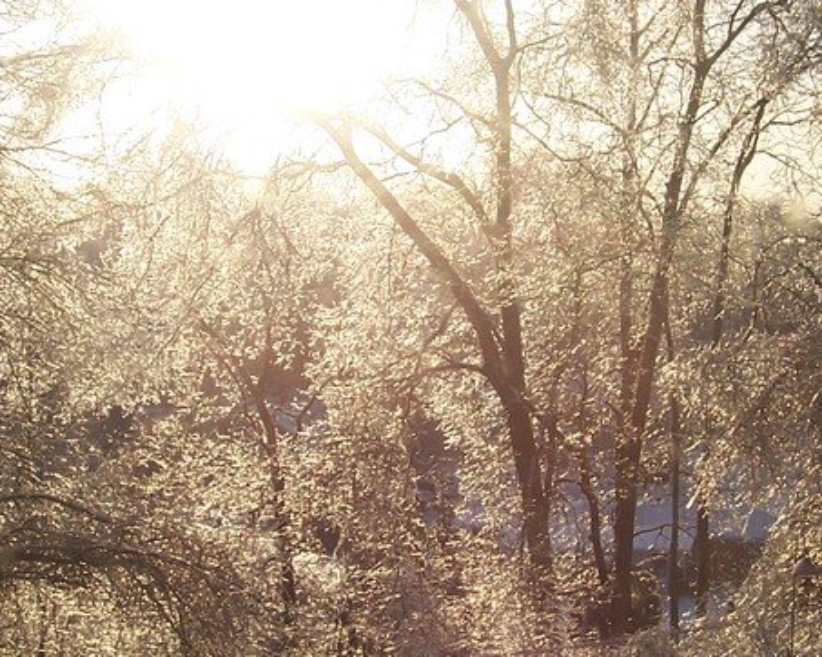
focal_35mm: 75
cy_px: 343
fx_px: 1824
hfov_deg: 25.4
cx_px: 399
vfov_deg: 20.4
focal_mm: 5.6
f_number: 5.6
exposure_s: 1/350
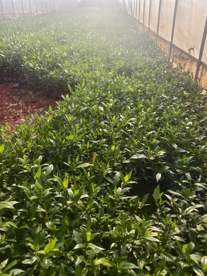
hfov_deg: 56.8
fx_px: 191
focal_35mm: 24
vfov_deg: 71.6
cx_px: 108
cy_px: 141
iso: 50
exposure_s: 1/915
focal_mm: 8.67
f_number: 1.75
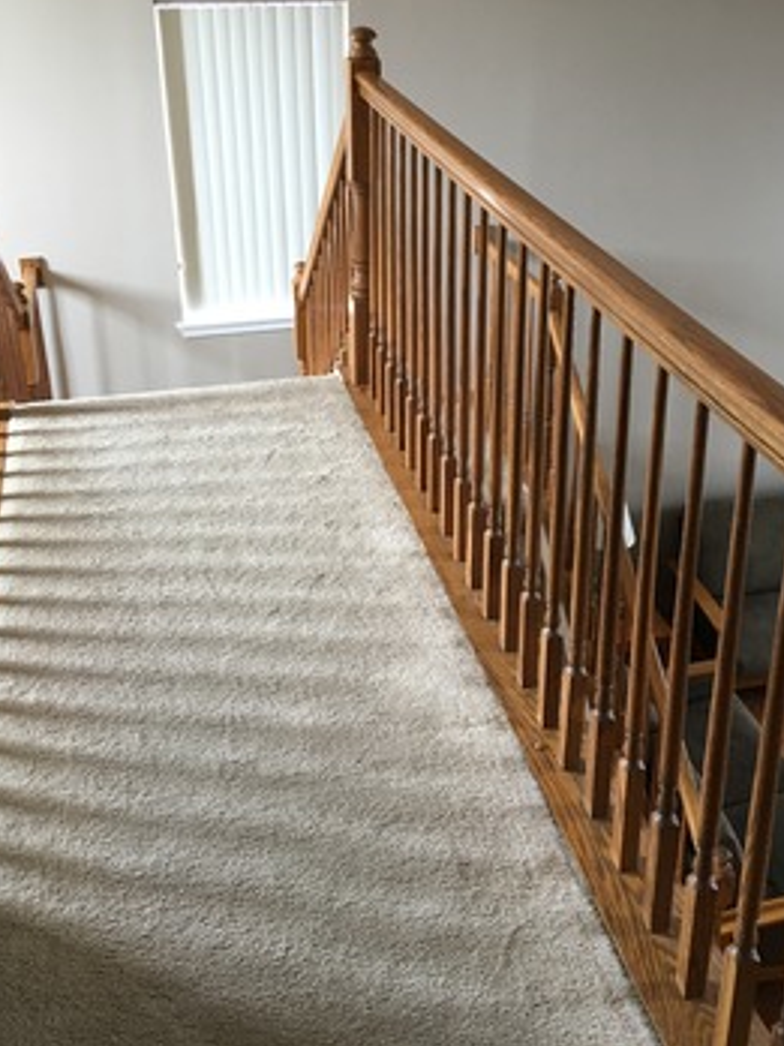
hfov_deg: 35.9
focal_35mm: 40
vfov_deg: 46.6
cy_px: 424
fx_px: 1208
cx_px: 424
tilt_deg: -25.1
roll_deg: +0.4
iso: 32
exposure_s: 1/15
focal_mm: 4.15
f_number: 2.2
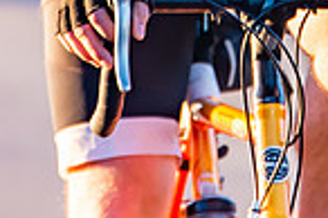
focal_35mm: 971
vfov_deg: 1.4
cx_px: 301
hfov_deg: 2.1
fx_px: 8837
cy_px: -278
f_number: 2.8
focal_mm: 200
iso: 250
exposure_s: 1/500
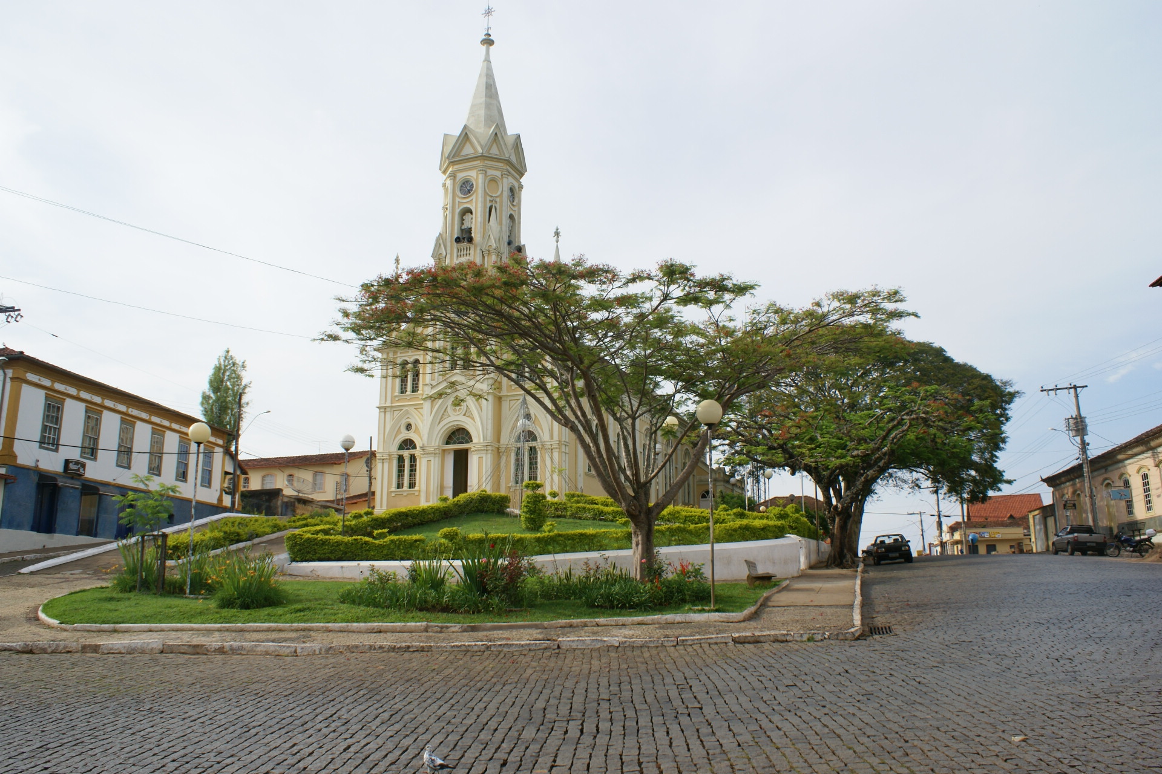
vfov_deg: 47.9
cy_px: 387
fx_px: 871
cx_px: 581
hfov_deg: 67.4
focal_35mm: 27
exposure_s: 1/200
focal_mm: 18
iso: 100
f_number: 10
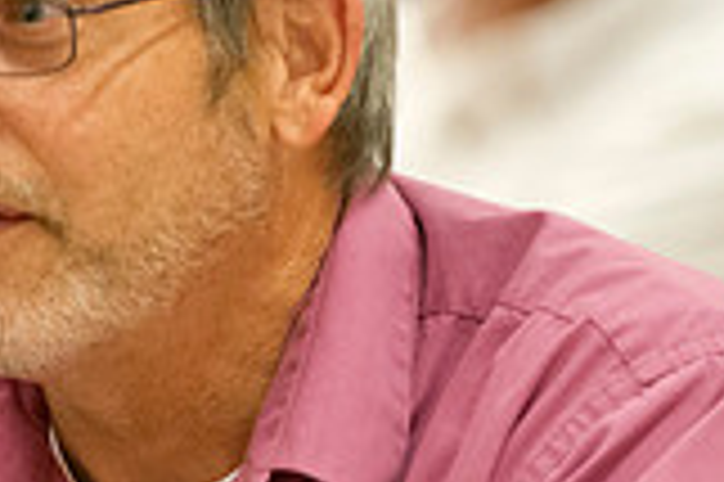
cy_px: 527
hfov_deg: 3.4
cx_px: -103
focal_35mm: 612
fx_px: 12295
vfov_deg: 2.2
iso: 3200
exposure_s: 1/60
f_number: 2.8
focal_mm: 170
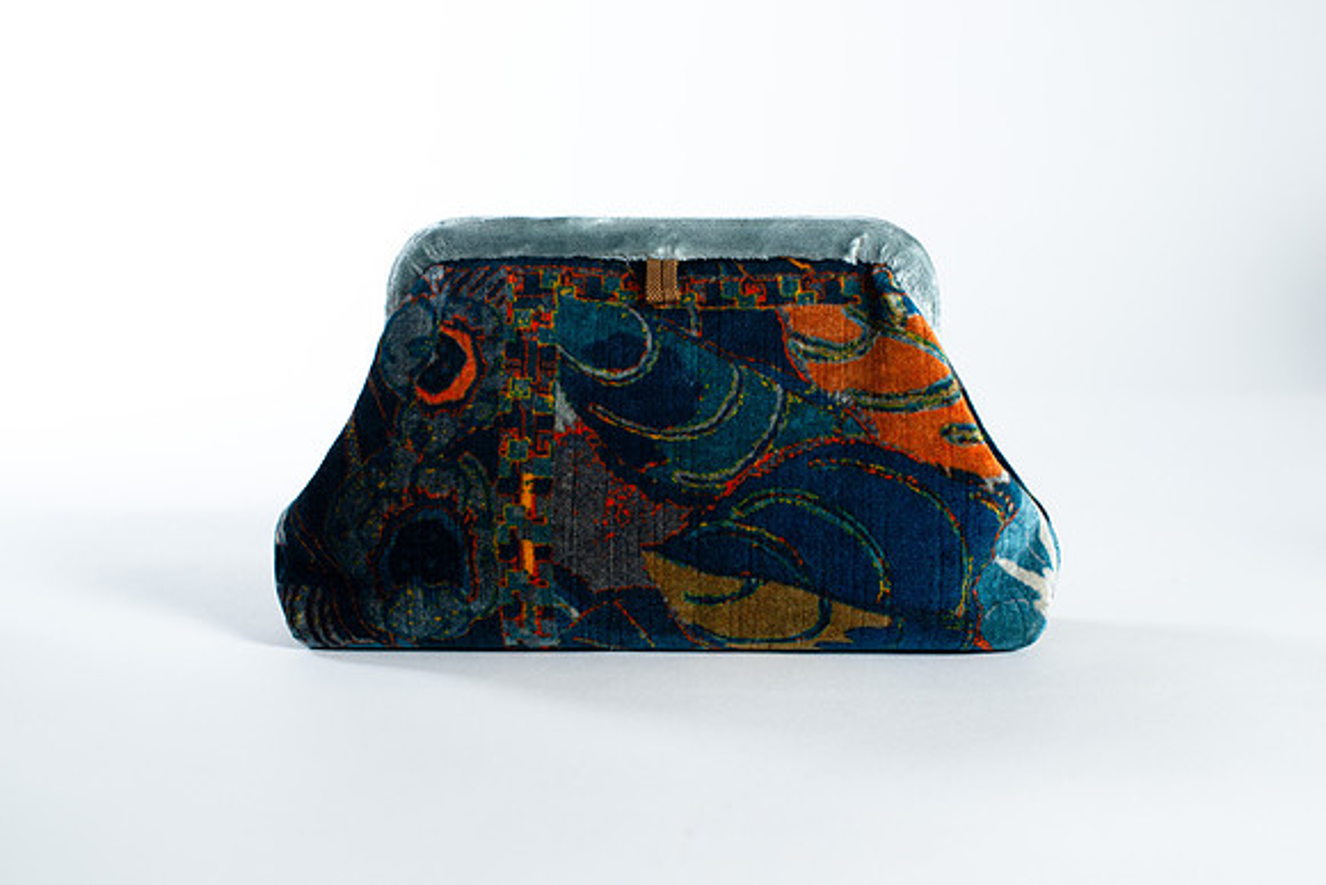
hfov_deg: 39.6
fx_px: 1842
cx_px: 663
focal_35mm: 50
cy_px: 442
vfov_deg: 27.0
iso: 200
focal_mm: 50
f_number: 6.3
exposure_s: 1/200
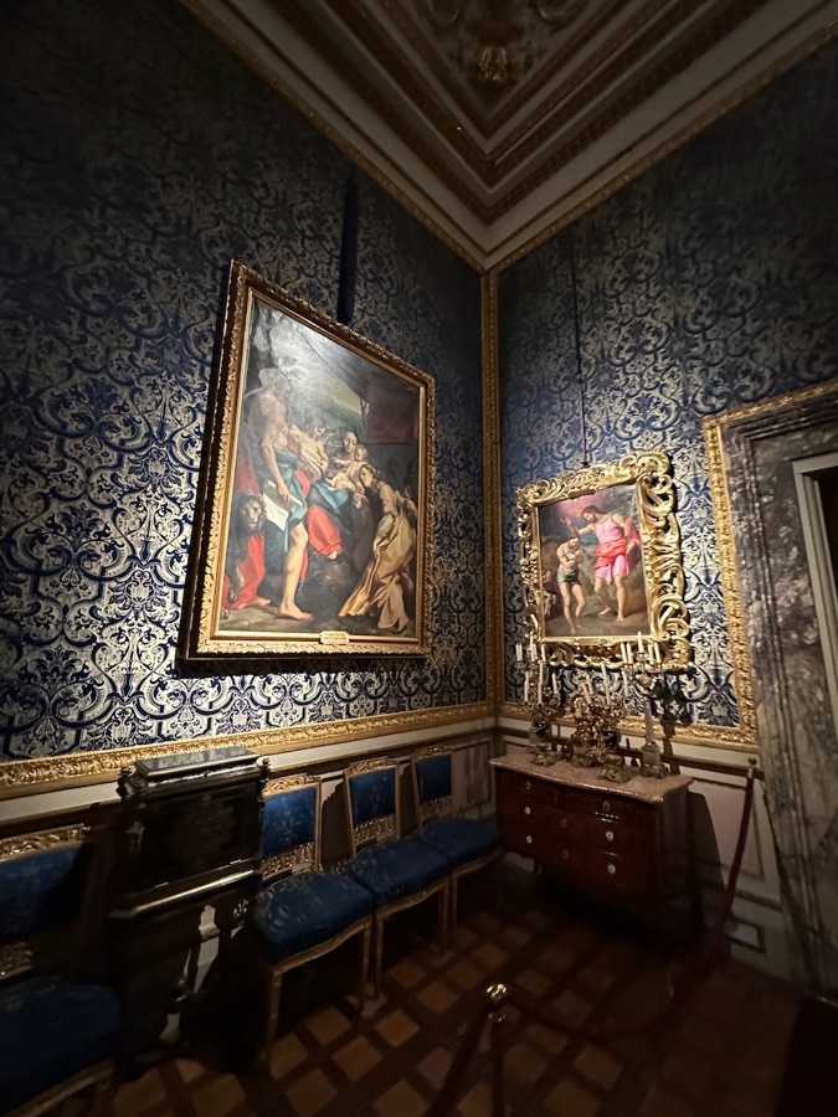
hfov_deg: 85.7
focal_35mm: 14
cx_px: 419
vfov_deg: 102.1
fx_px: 452
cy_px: 558
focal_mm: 2.22
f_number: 2.2
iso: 1250
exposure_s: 1/50
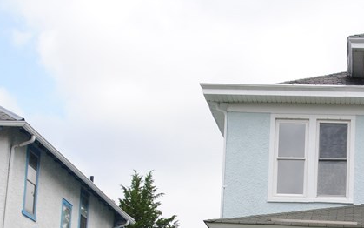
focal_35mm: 95
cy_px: 282
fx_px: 943
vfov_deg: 13.4
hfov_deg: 21.4
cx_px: 321
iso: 200
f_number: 9
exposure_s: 1/160
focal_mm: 24
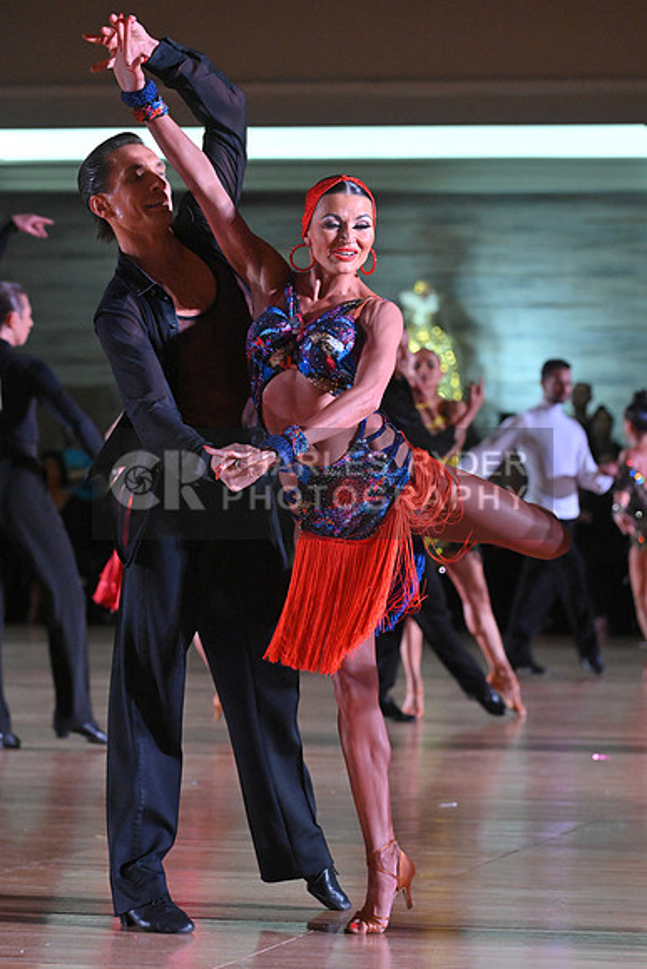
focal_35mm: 175
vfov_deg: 11.7
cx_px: 324
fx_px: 4715
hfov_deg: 7.9
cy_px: 484
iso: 6400
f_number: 6.3
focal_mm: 175
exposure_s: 1/400
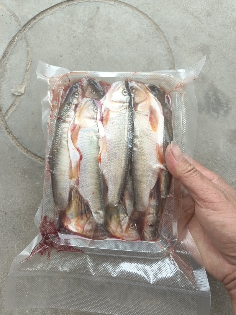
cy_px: 158
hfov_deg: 58.9
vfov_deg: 73.9
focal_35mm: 23
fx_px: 209
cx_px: 118
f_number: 1.88
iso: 212
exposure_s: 1/120
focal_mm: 5.59
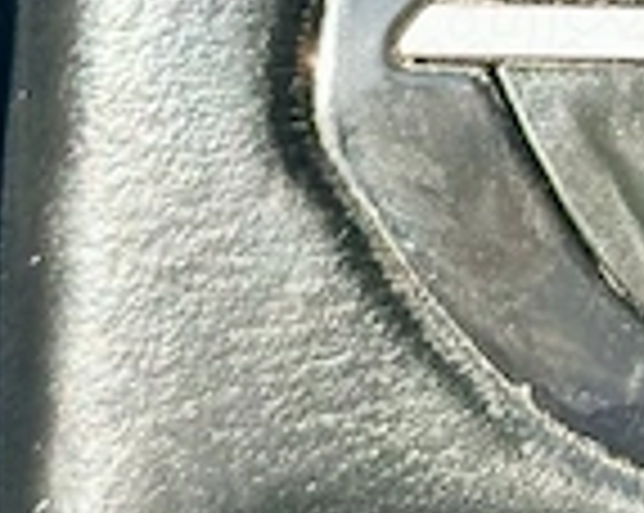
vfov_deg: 5.8
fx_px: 4987
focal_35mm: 262
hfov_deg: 7.3
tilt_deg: -10.7
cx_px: 815
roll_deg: +2.2
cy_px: -472
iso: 64
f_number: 1.78
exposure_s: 1/392
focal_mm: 6.86
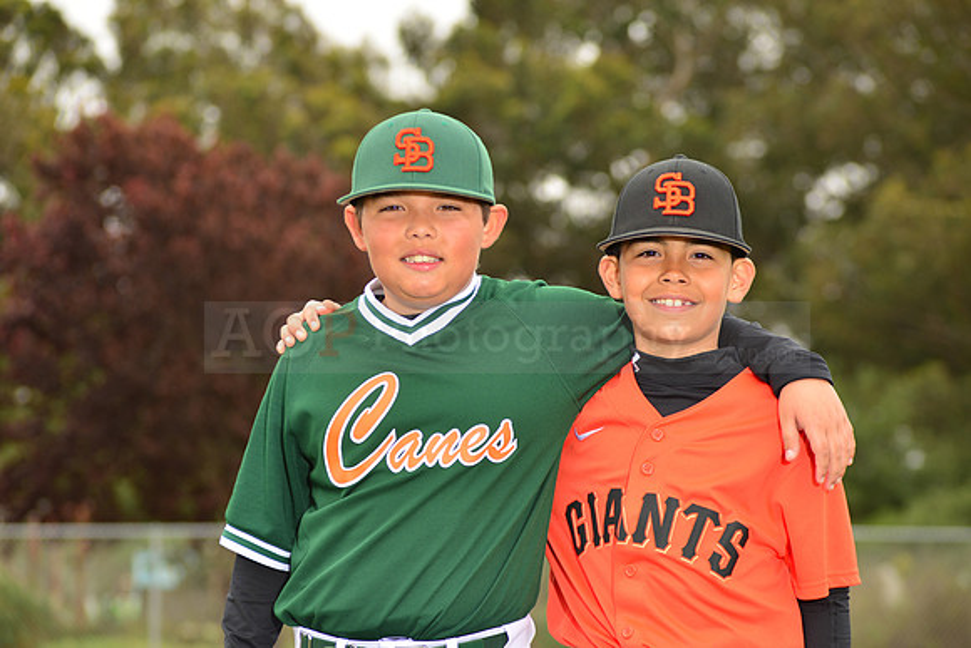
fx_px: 3642
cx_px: 486
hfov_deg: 15.2
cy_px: 324
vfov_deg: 10.2
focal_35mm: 135
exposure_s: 1/250
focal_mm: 135
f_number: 6.3
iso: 200
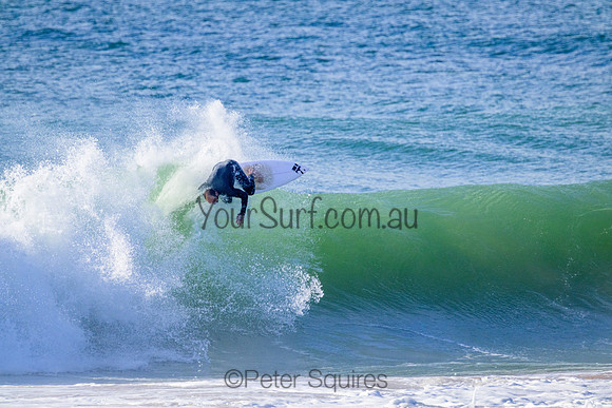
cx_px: 306
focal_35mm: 800
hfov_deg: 2.6
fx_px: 13603
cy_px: 204
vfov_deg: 1.7
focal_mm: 800
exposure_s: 1/2000
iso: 2000
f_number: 11
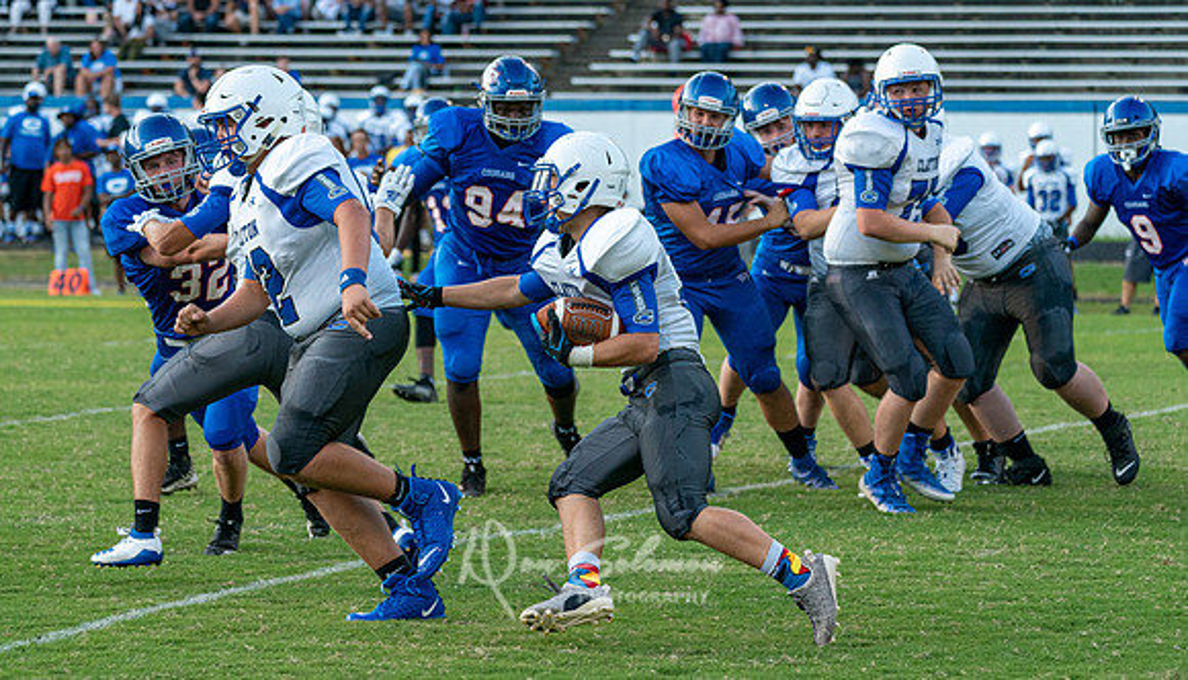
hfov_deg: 12.7
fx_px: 5324
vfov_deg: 7.3
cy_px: 333
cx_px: 540
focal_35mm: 168
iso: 2000
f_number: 5.6
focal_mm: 148
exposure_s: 1/1000
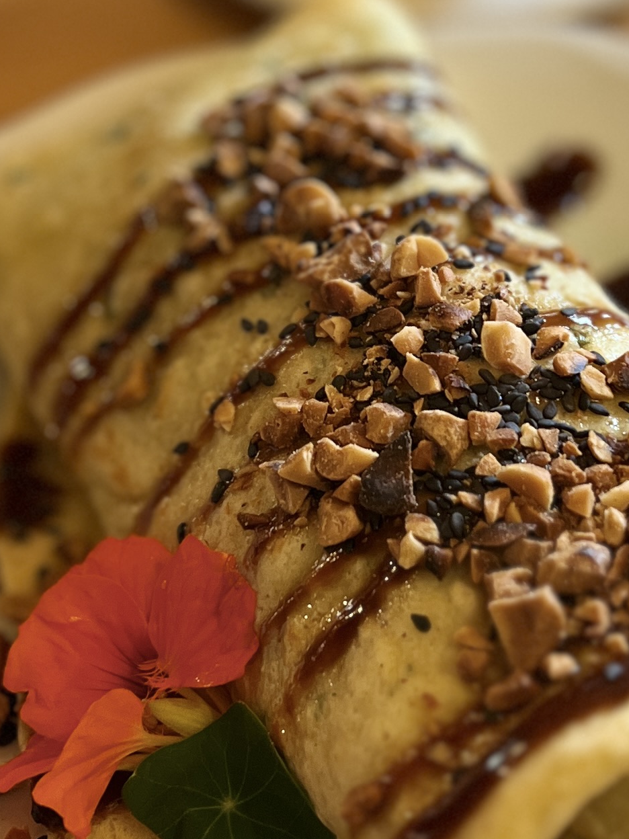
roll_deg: +1.7
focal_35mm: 84
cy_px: 214
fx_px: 2035
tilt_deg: -41.3
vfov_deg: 23.1
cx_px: 462
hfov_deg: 17.5
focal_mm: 5.7
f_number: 1.5
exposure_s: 1/50
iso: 125
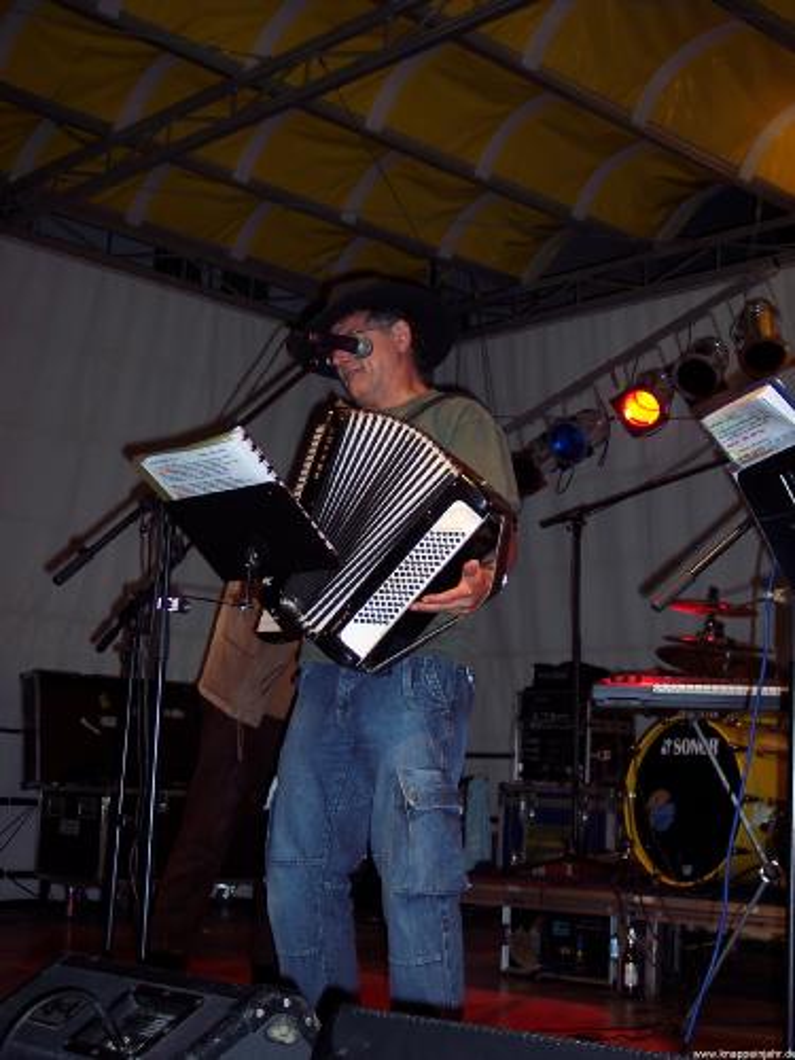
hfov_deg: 28.0
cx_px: 398
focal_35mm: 52
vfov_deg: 36.8
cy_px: 530
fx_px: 1592
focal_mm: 10.7
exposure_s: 1/60
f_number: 3.4
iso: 100
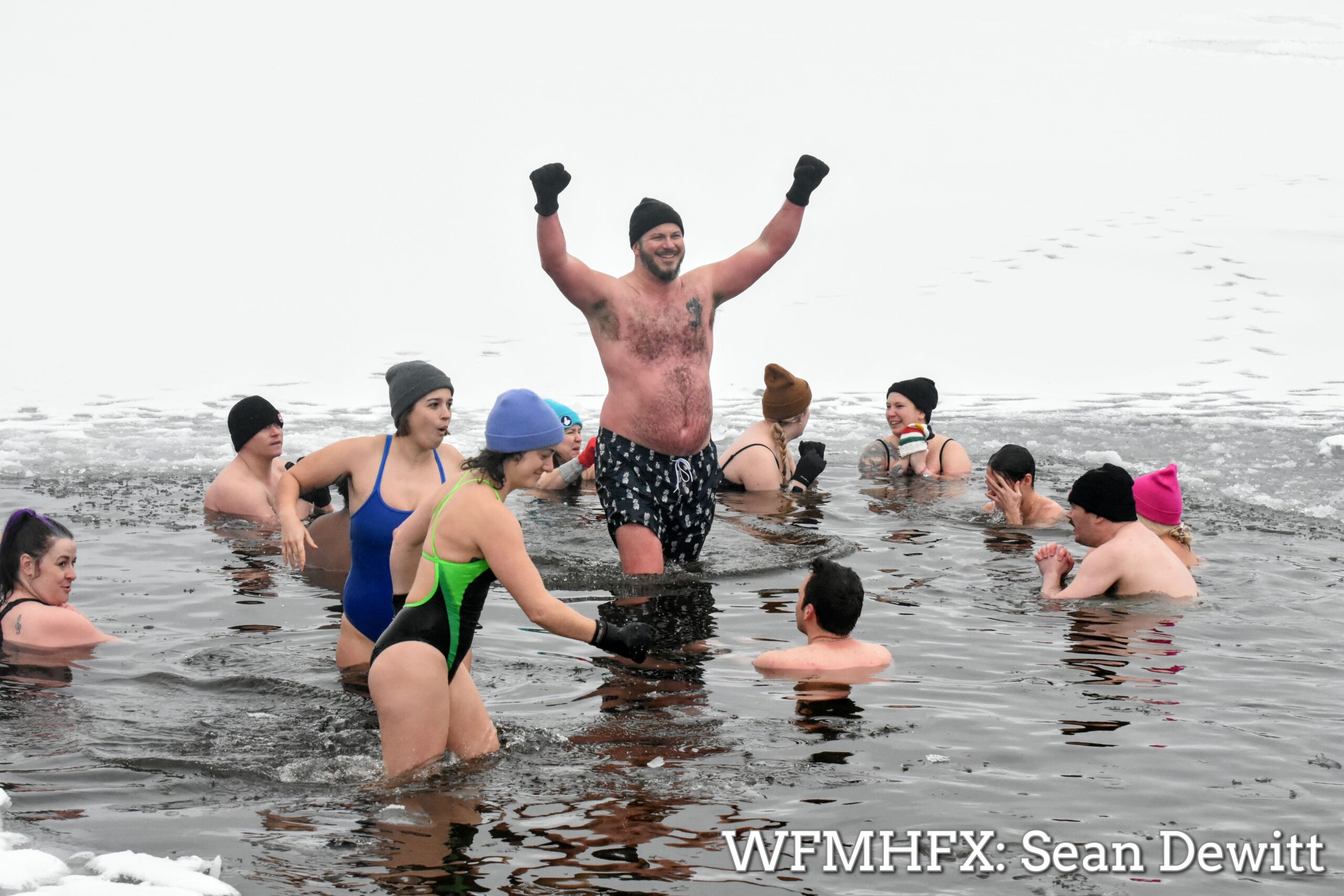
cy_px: 448
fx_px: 4200
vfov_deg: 12.2
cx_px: 672
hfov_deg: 18.2
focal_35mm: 112
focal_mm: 75
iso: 4000
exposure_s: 1/2500
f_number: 8
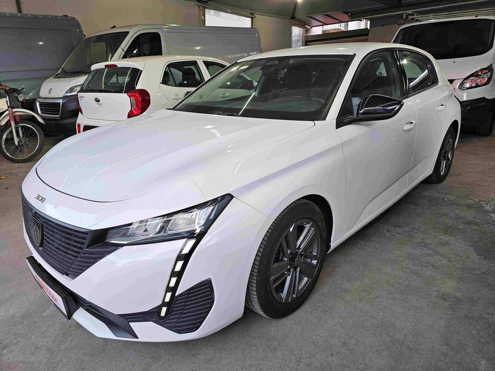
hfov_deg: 73.9
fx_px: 329
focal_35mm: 23
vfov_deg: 58.9
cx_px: 248
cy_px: 186
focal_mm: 6.3
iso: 50
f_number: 1.7
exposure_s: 1/62.7
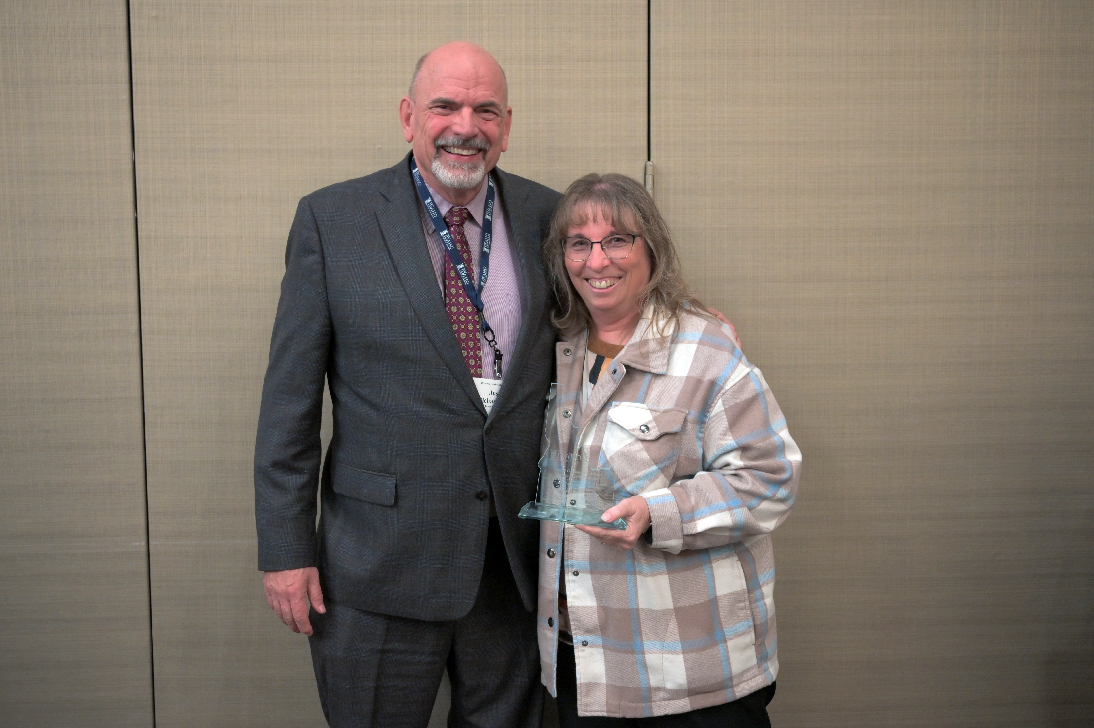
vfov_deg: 33.4
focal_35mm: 40
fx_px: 1215
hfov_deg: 48.5
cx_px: 547
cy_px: 364
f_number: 4
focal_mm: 40
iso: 800
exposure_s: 1/100
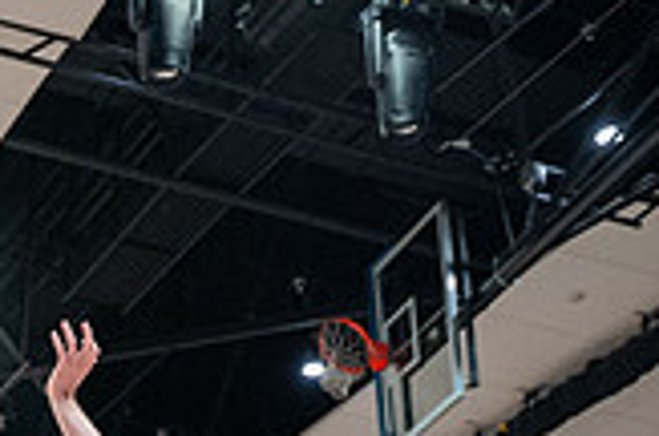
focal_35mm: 132
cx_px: -61
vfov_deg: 10.0
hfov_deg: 15.2
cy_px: 656
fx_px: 2412
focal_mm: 37
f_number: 2.8
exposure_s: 1/500
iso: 8000
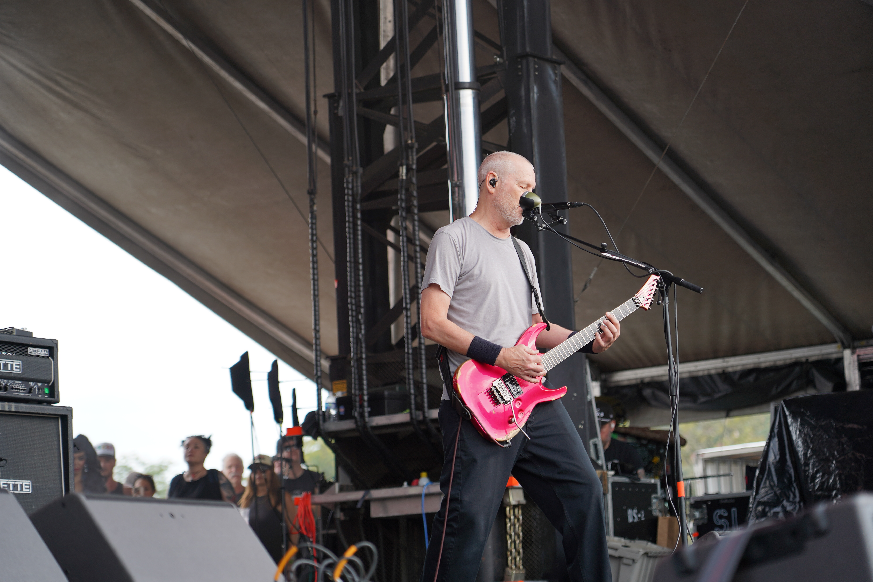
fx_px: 2546
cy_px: 291
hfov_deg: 19.5
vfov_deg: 13.0
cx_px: 436
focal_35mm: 105
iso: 100
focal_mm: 105
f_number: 4
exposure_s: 1/125
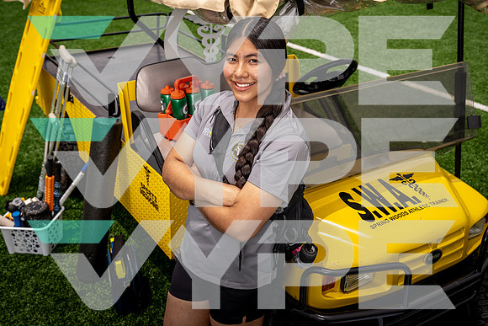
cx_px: 244
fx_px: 583
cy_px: 163
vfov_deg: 31.2
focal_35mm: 43
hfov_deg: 45.4
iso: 100
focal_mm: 43
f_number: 5.6
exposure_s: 1/250
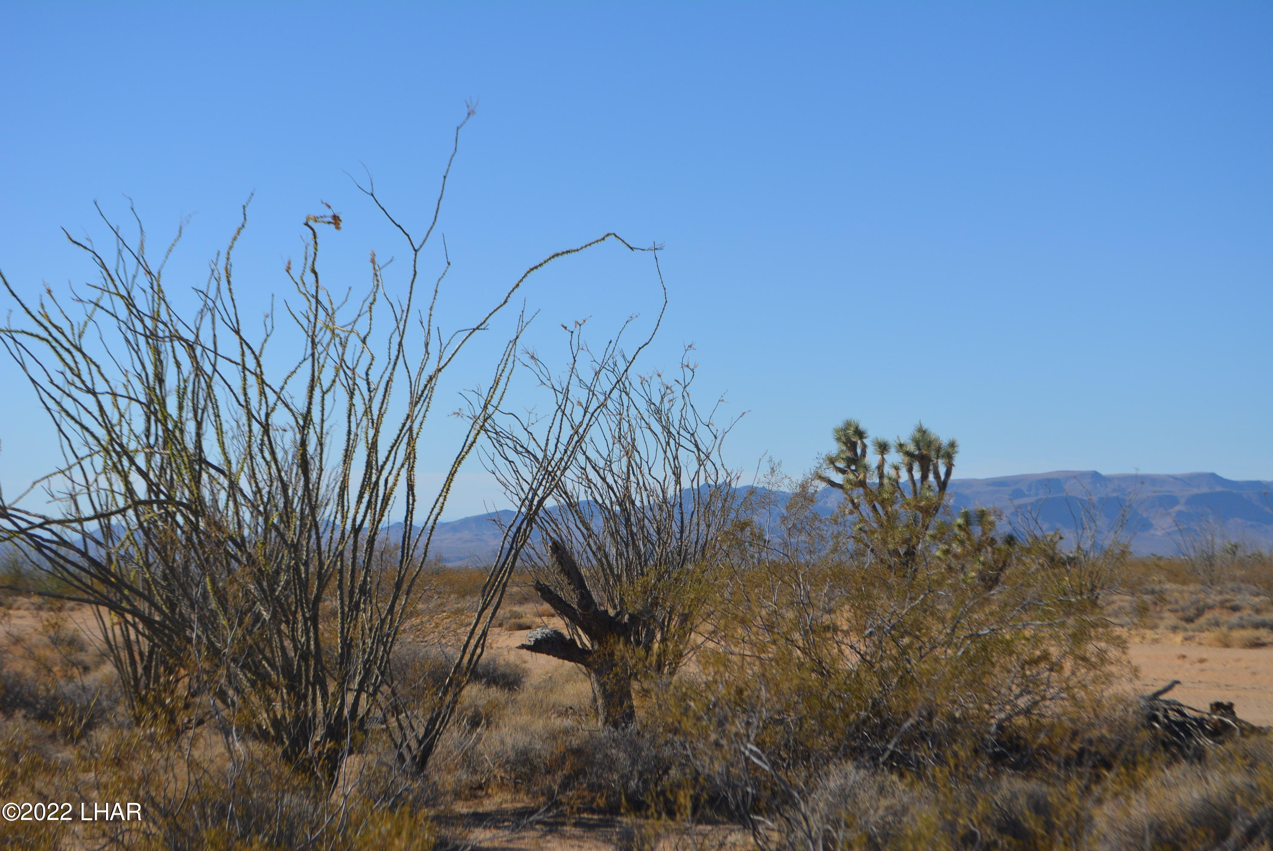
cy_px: 426
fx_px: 2442
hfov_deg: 29.2
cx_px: 636
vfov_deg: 19.8
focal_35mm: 69
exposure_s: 1/1600
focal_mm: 46
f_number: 7.1
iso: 400
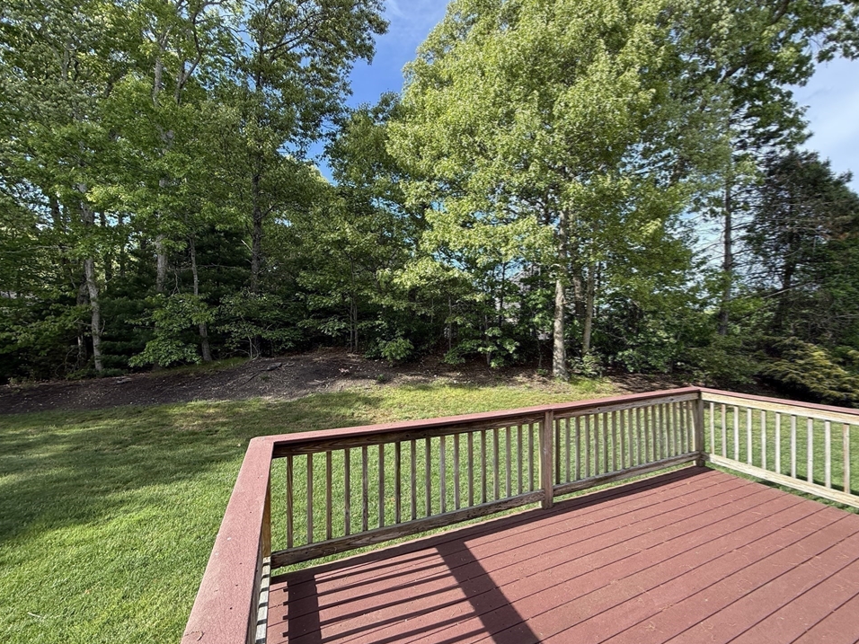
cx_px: 457
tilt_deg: +2.2
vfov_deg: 81.7
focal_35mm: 15
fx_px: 372
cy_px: 322
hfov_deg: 98.0
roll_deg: -0.5
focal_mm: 2.22
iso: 50
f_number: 2.2
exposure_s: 1/363
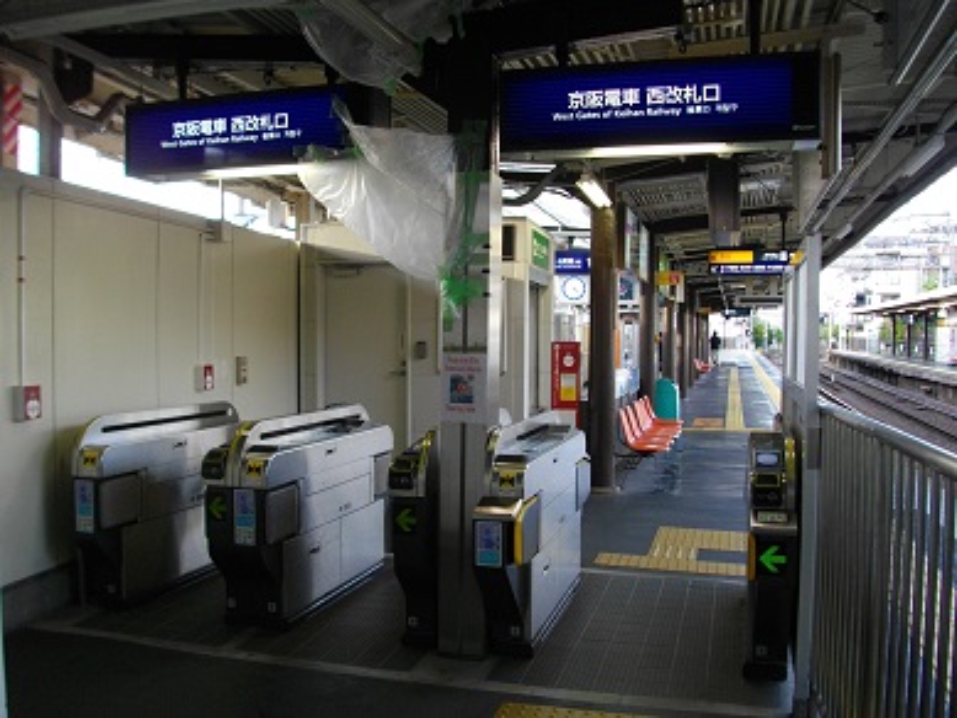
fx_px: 885
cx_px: 478
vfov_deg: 44.2
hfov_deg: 56.8
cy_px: 359
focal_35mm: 32
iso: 200
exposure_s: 1/100
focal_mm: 5.7
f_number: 2.9
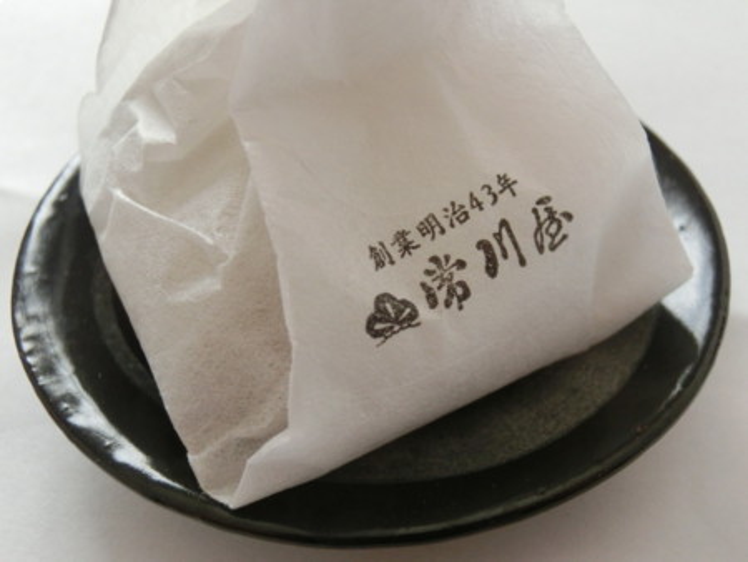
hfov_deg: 49.0
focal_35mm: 38
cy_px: 281
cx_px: 374
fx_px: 822
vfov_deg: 37.8
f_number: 3.9
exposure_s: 1/125
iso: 320
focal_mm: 6.67
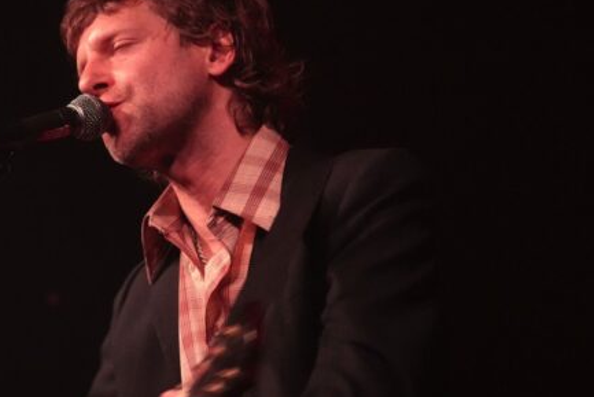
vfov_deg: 5.9
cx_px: 158
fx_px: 3862
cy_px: 238
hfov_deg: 8.8
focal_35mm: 234
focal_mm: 88
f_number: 5.6
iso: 6400
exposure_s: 1/50
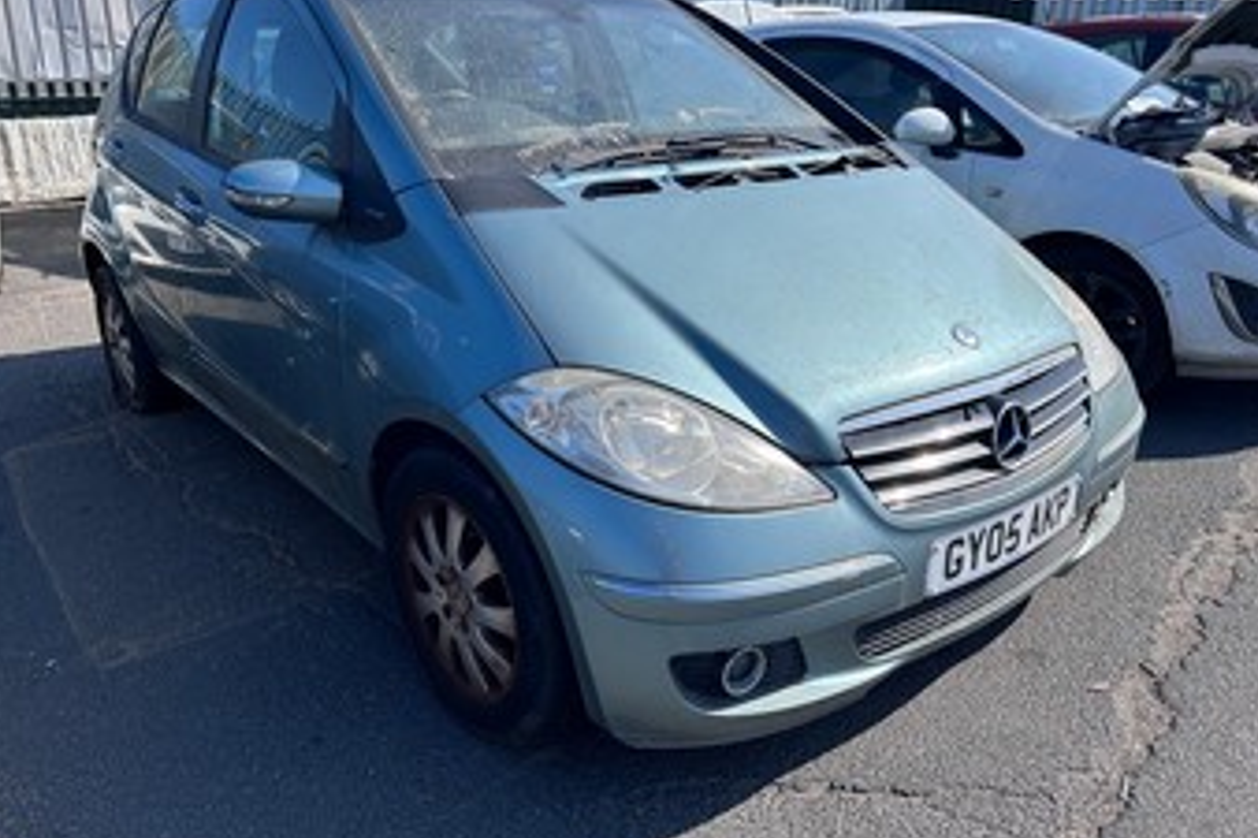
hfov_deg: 65.5
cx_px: 622
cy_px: 399
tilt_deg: -20.1
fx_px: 978
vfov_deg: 46.3
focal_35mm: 28
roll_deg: +0.2
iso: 50
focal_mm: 5.7
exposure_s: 1/3571
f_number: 1.5
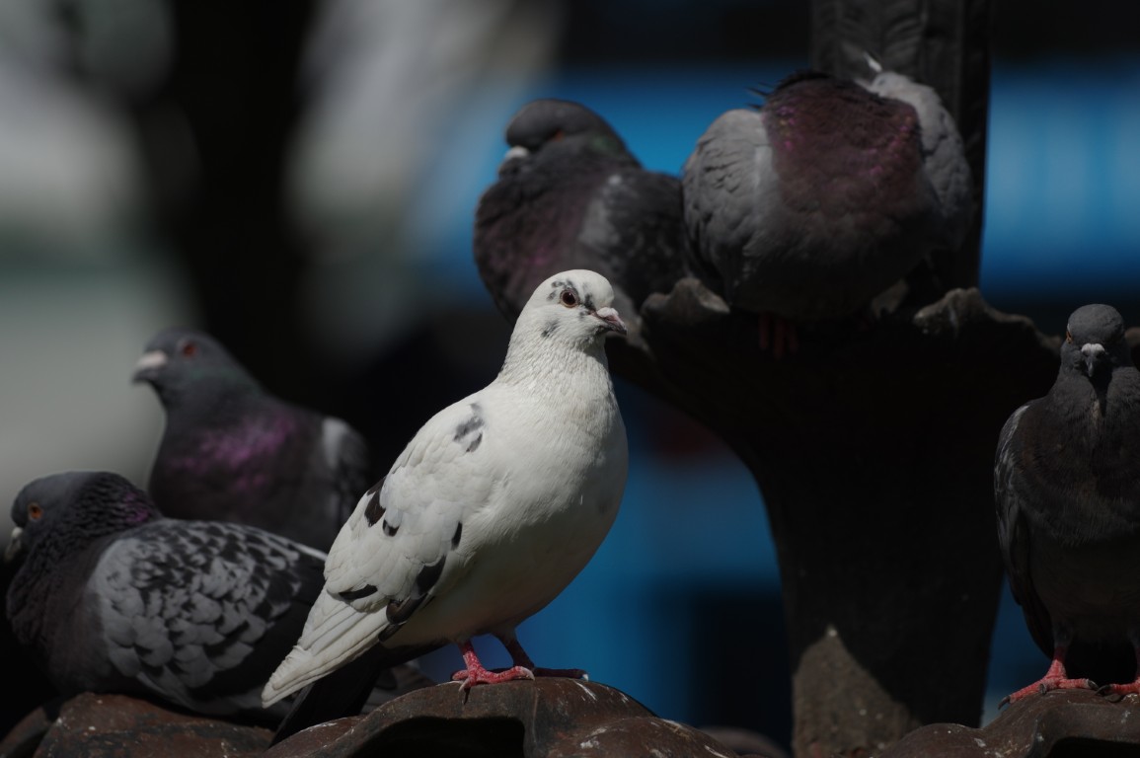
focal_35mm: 450
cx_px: 570
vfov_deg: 3.0
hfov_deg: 4.6
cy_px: 379
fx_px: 14238
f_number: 4
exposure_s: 1/8000
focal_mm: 300
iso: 200
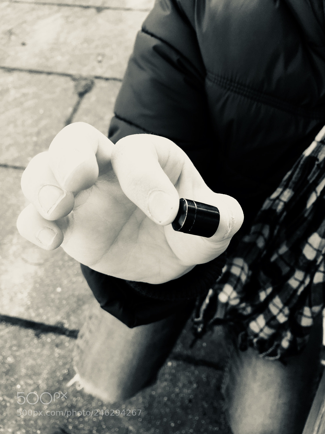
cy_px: 217
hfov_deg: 48.2
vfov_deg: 61.7
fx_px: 363
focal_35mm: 29
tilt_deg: -57.1
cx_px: 162
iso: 32
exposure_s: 1/100
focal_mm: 4.15
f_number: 2.2
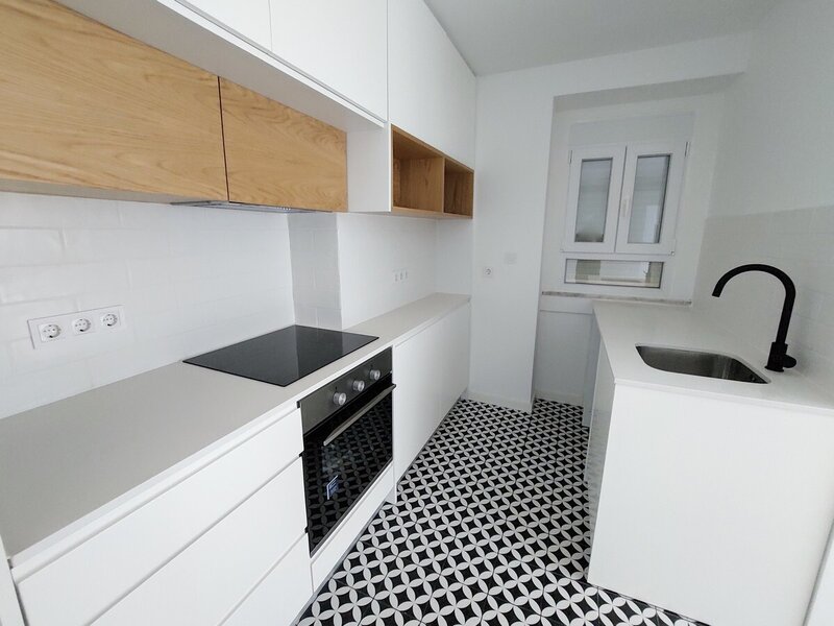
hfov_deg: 106.2
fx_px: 313
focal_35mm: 13
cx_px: 417
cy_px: 313
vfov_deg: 89.9
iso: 800
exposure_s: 1/17
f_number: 2.2
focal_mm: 1.74
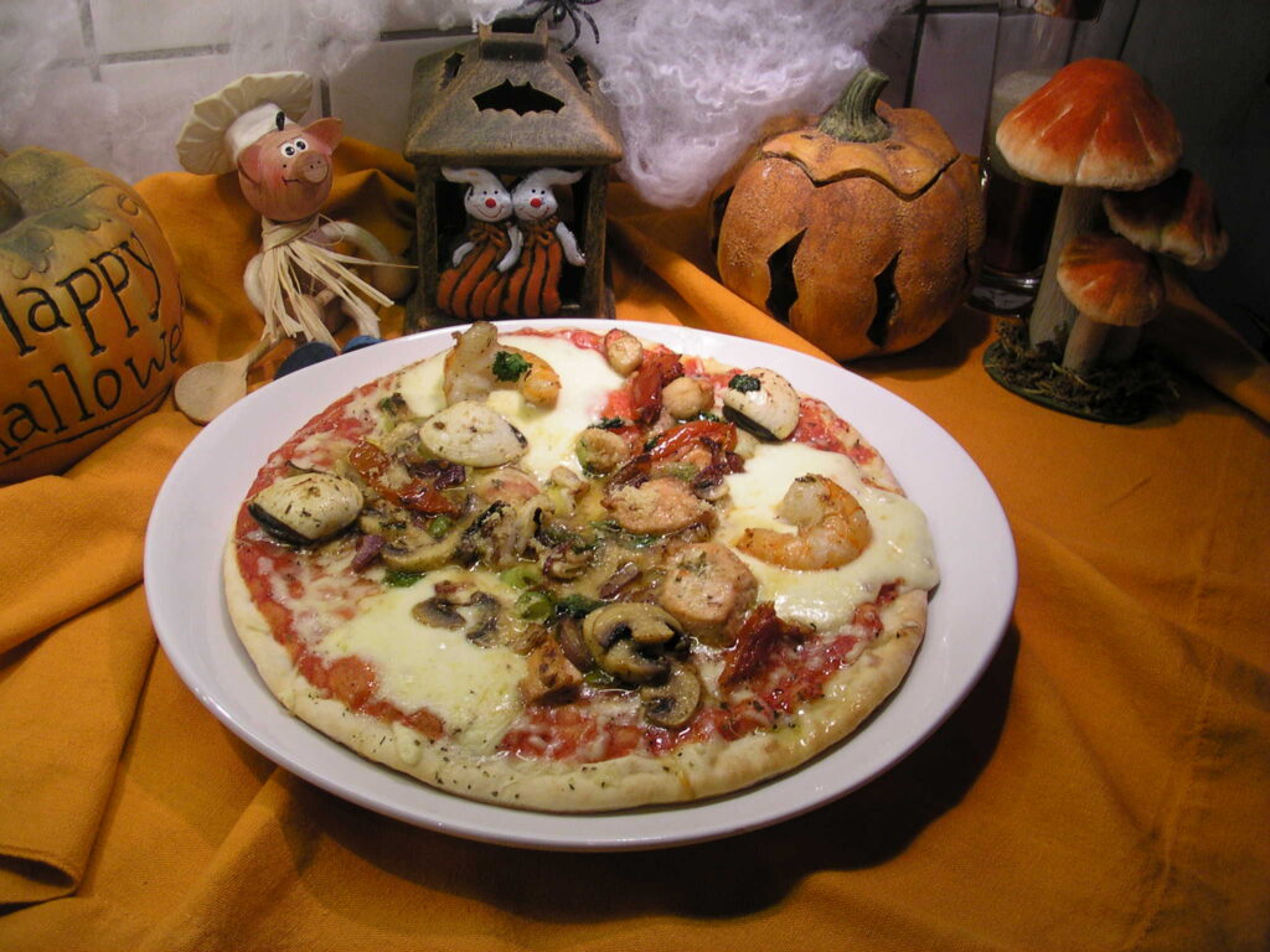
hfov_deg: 50.1
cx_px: 635
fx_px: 1357
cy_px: 476
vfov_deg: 38.7
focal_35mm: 37
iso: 100
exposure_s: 1/32.6
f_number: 2.7
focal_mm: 5.6
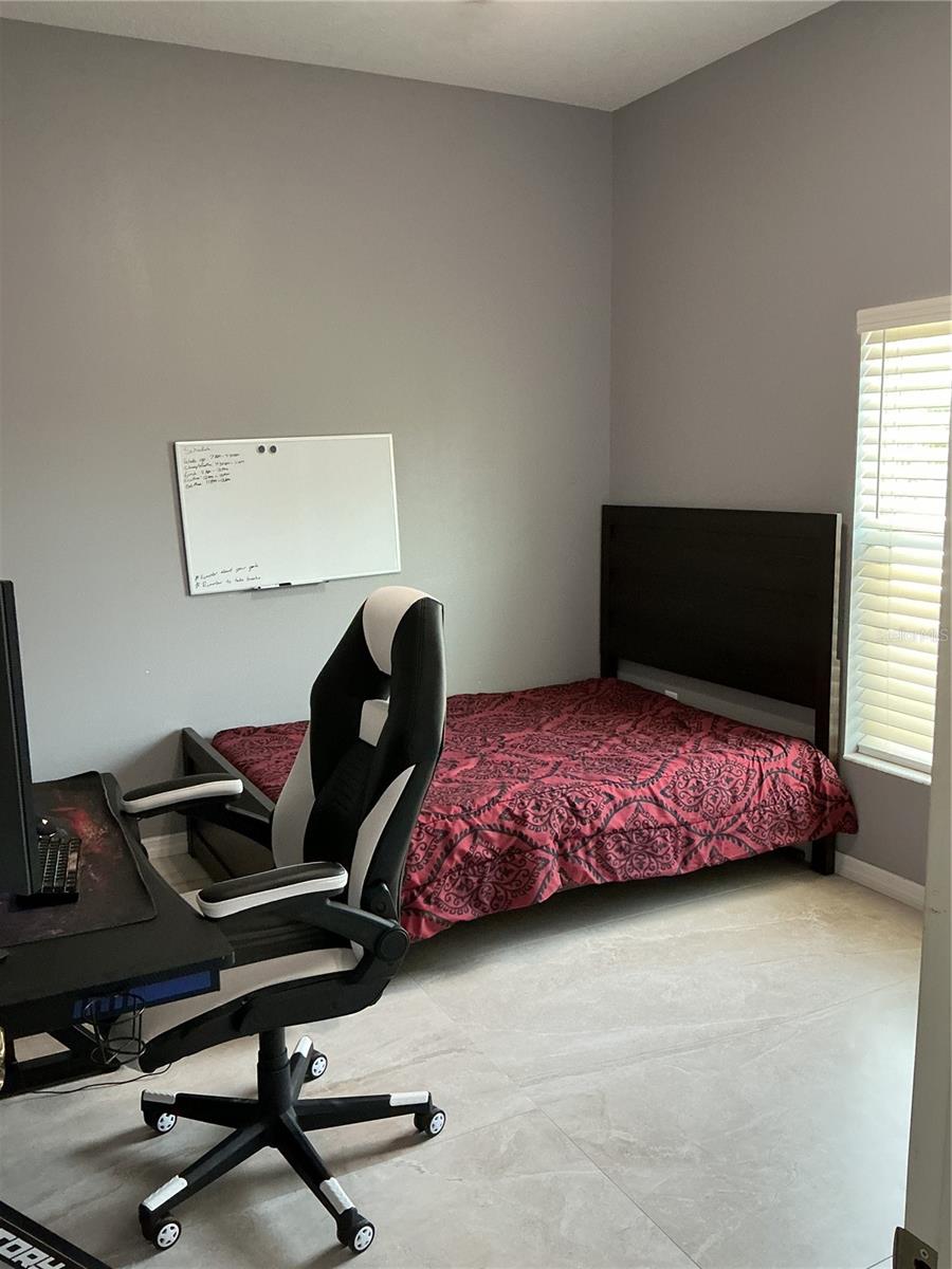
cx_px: 476
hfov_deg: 48.2
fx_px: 1063
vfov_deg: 61.7
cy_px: 634
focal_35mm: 29
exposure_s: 1/60
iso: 160
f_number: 1.8
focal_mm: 3
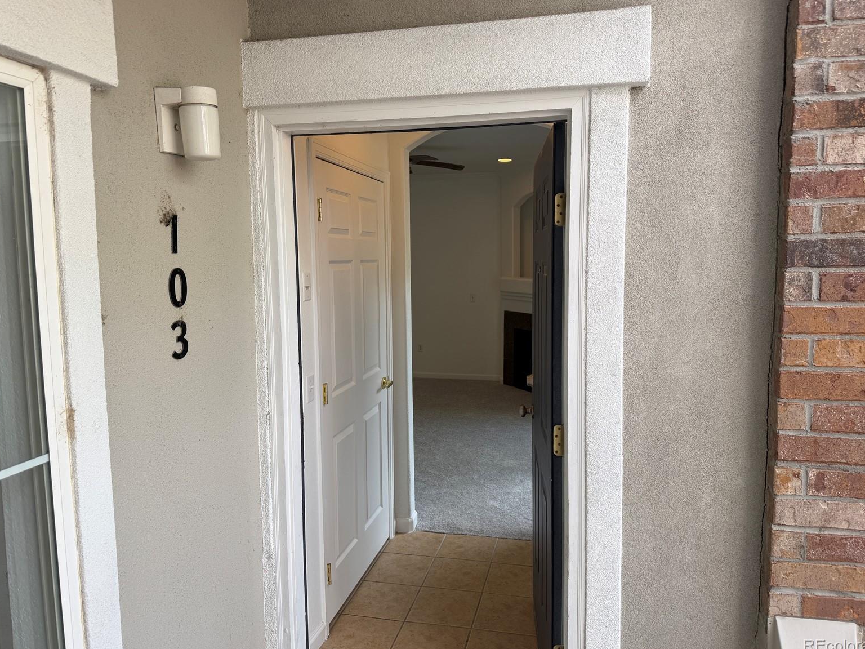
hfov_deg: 69.4
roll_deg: +0.5
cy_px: 319
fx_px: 625
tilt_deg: -4.7
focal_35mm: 25
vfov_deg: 54.9
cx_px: 444
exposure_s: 1/155
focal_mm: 6.76
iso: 64
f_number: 1.78
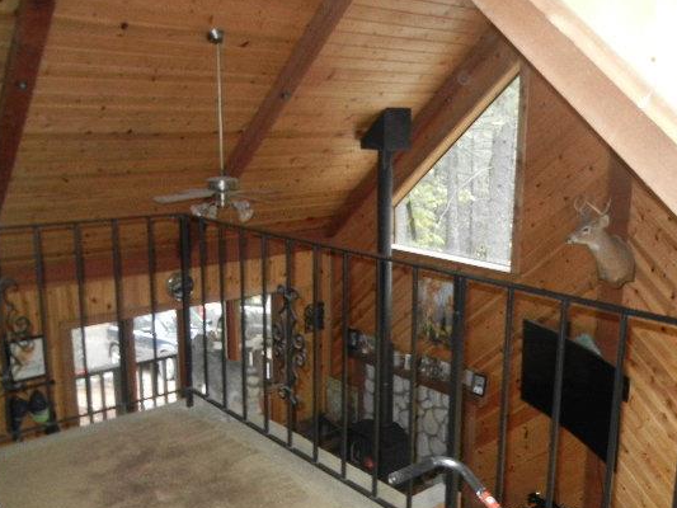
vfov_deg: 39.7
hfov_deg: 51.3
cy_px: 259
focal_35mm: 36
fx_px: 704
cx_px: 372
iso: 800
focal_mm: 5.4
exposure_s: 1/30
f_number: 3.5
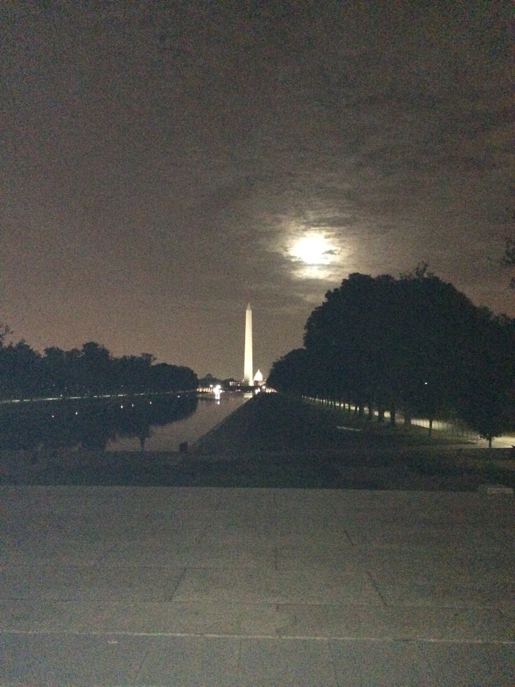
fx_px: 575
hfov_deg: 48.2
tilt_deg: +3.8
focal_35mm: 29
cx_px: 258
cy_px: 344
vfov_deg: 61.6
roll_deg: +0.8
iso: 2000
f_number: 2.2
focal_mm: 4.15
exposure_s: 1/16
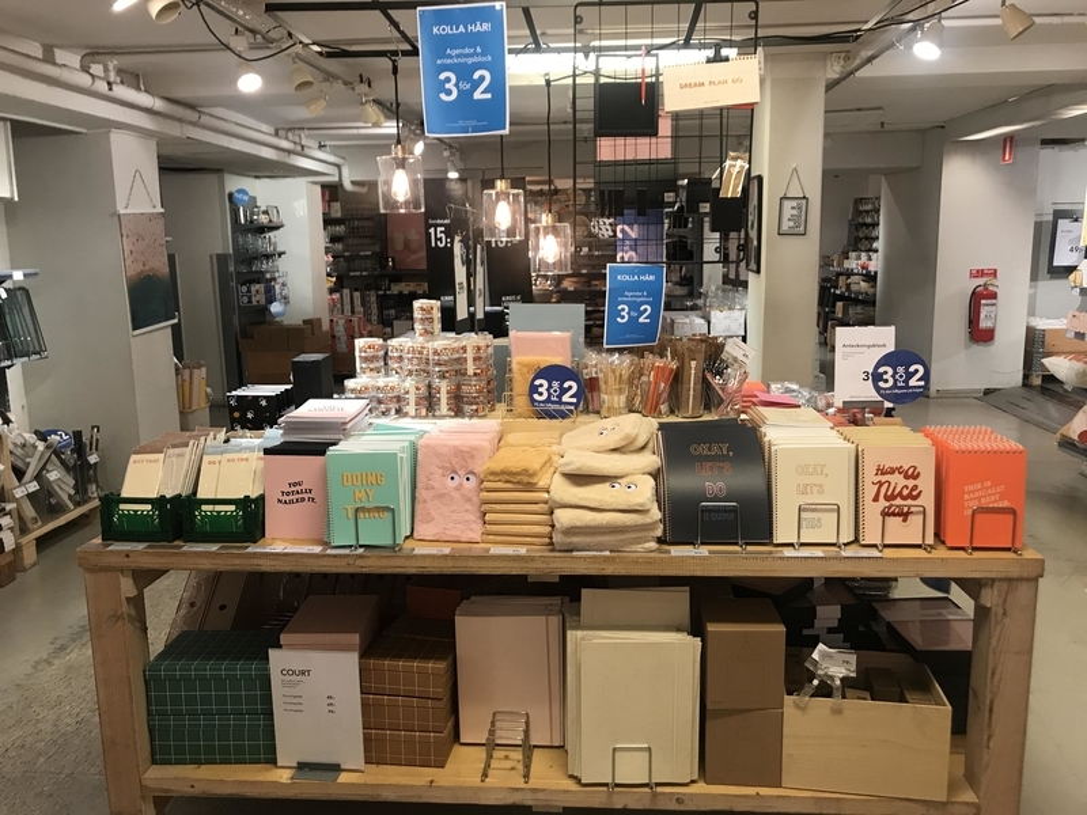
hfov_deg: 63.4
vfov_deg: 49.7
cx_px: 544
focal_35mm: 28
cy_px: 408
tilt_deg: -10.3
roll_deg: +1.2
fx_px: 879
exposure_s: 1/25
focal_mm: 3.99
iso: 32
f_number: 1.8
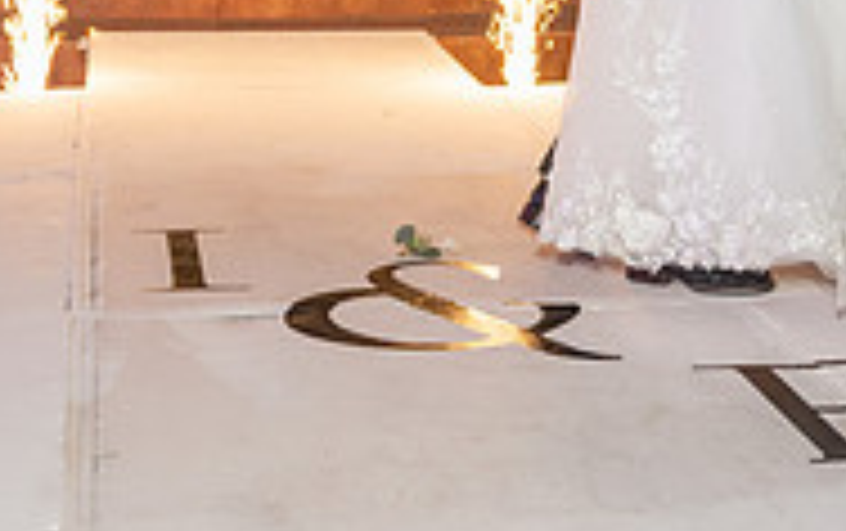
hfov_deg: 23.5
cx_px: 428
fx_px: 2031
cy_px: -169
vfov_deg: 14.3
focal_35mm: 88
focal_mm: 28
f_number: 4
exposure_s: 1/160
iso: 2000
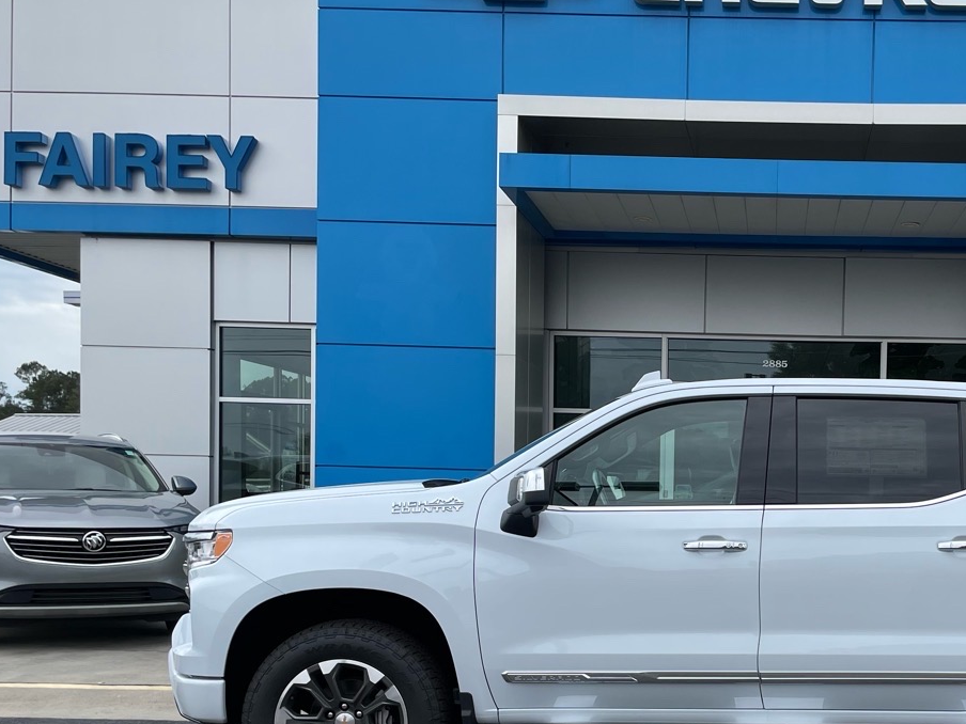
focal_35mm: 46
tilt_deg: -1.6
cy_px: 542
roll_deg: -1.2
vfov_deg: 31.0
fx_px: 1284
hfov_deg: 39.9
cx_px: 747
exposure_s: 1/2817
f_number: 1.6
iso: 32
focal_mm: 4.2
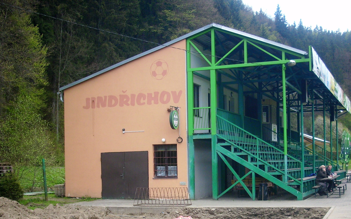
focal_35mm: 44
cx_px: 206
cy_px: 167
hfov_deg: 45.1
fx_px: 421
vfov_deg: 28.7
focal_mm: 6.2
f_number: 2.8
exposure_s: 1/184
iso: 50
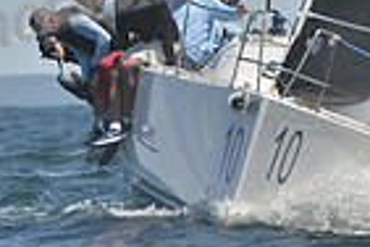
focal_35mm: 1234
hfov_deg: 1.7
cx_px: 443
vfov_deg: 1.1
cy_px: 93
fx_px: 12682
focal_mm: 300
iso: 280
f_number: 9
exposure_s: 1/800
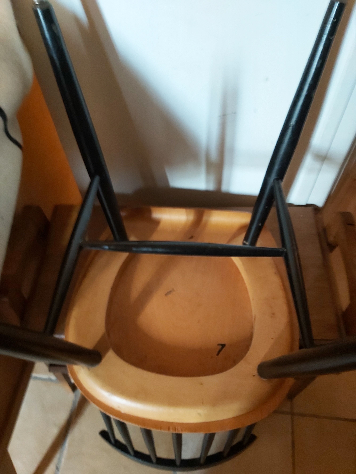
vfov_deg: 67.3
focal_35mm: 26
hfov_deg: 53.1
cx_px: 178
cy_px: 237
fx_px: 357
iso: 320
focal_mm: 3.92
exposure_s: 1/24
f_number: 1.7
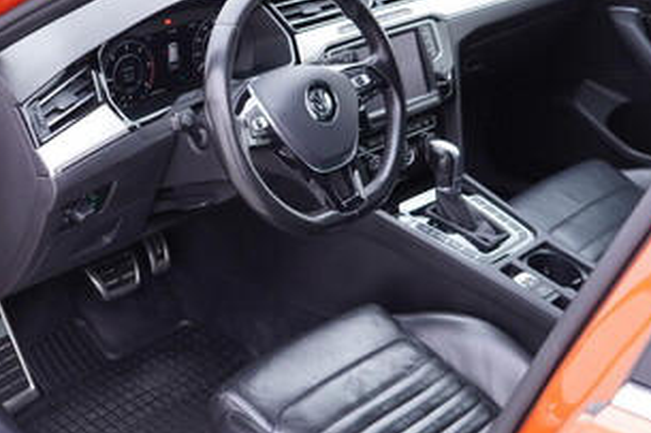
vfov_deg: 20.9
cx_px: 194
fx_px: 1175
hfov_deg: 30.6
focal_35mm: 65
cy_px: 266
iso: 250
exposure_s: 1/40
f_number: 2.8
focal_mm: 24
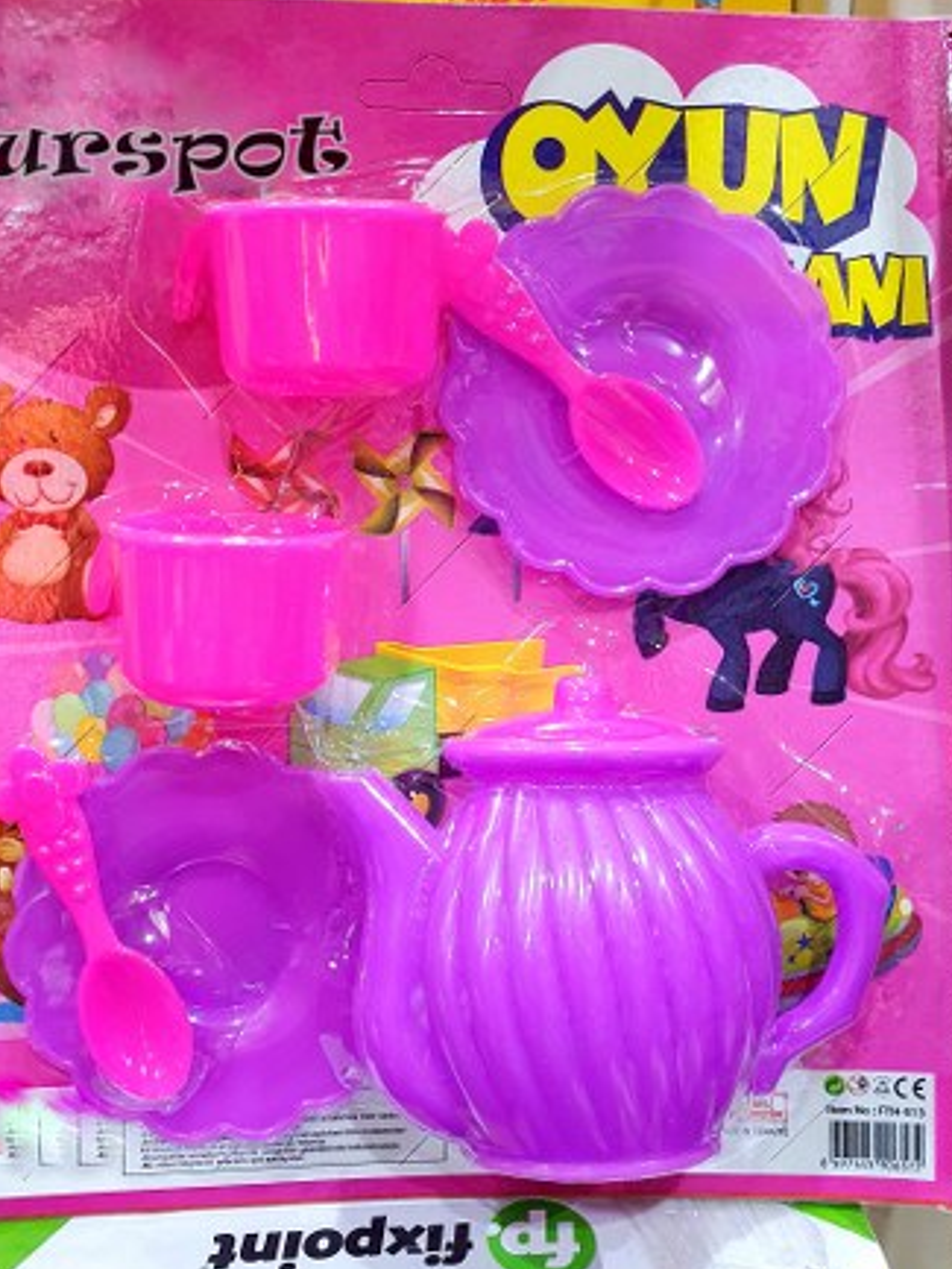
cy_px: 595
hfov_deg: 39.7
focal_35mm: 36
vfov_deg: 51.3
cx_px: 457
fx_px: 1319
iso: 250
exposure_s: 1/50
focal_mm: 4.32
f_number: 2.4
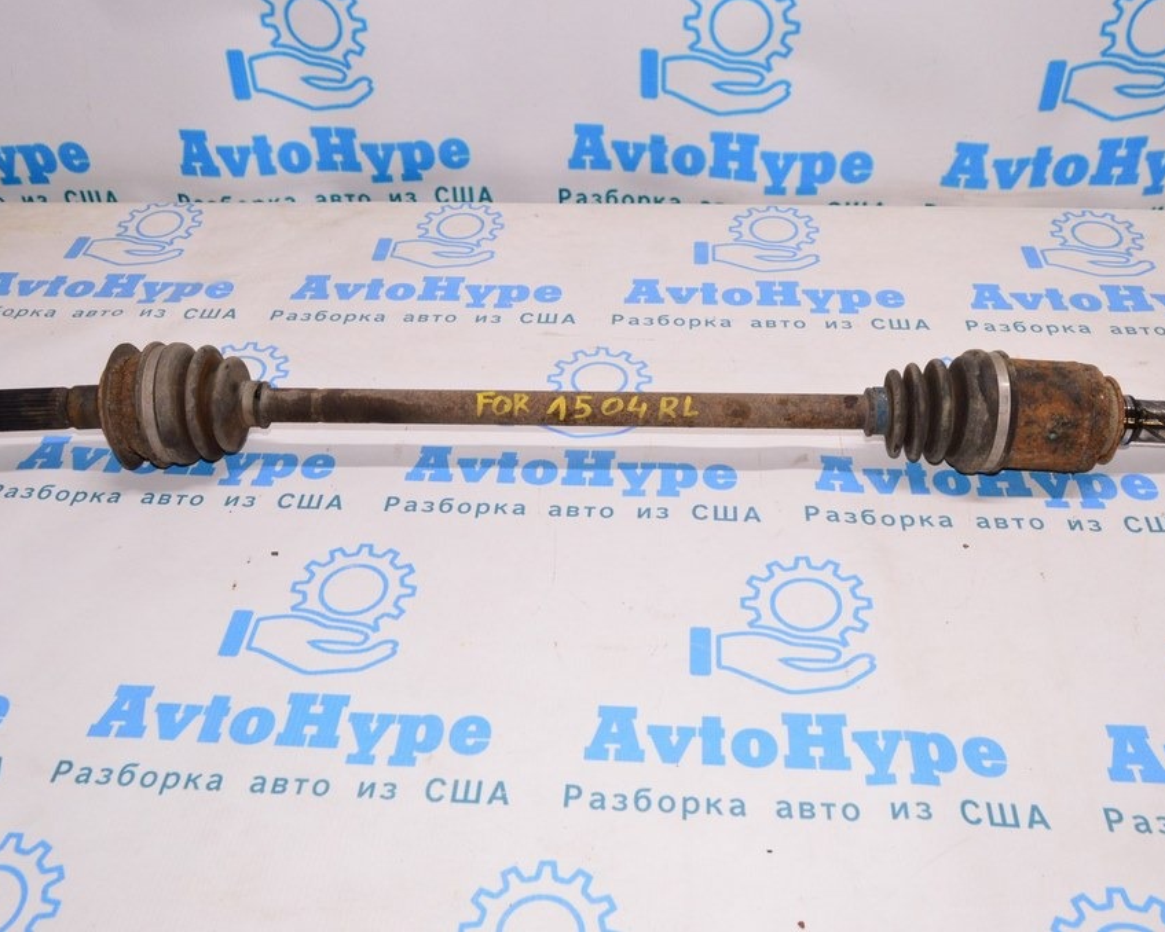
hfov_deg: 52.8
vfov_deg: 43.4
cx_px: 591
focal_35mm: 34
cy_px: 465
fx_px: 1173
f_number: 8
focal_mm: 20
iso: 1600
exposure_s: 1/80
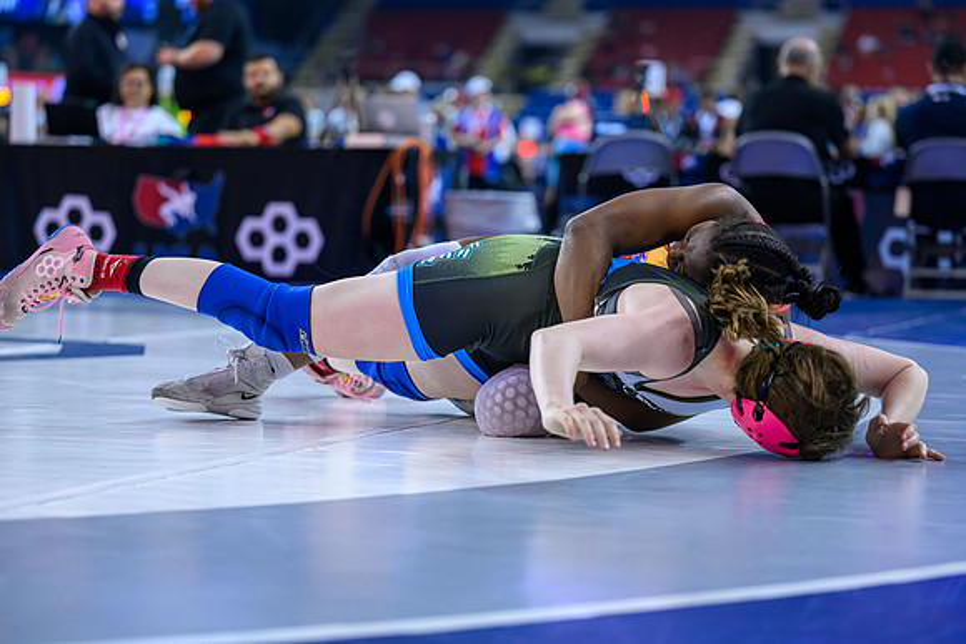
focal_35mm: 100
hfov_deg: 20.4
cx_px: 461
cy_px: 334
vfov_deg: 13.7
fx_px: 2685
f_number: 2.8
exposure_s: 1/800
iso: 2500
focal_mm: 95
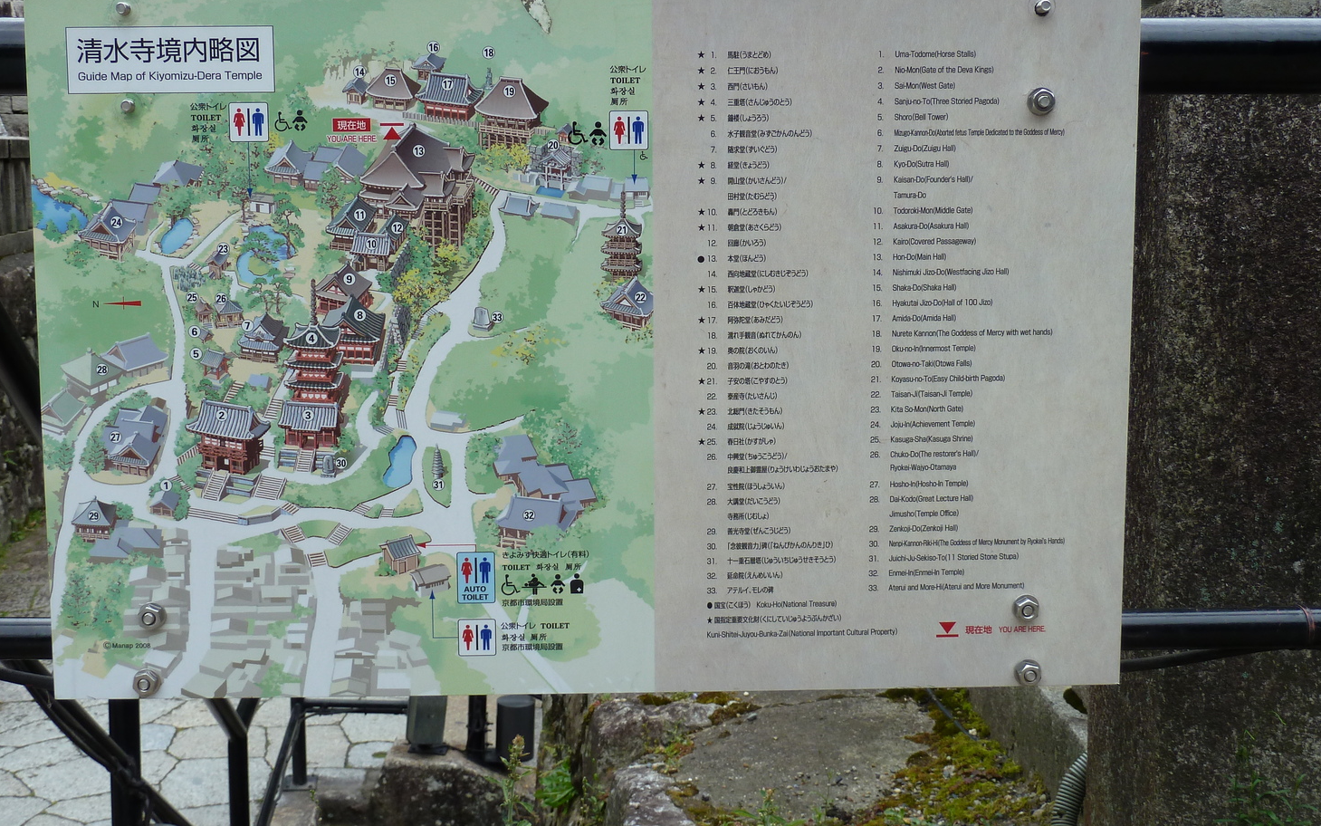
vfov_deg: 29.8
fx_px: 1548
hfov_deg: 46.2
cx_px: 613
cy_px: 350
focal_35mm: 43
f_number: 3.6
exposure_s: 1/100
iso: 80
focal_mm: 6.1
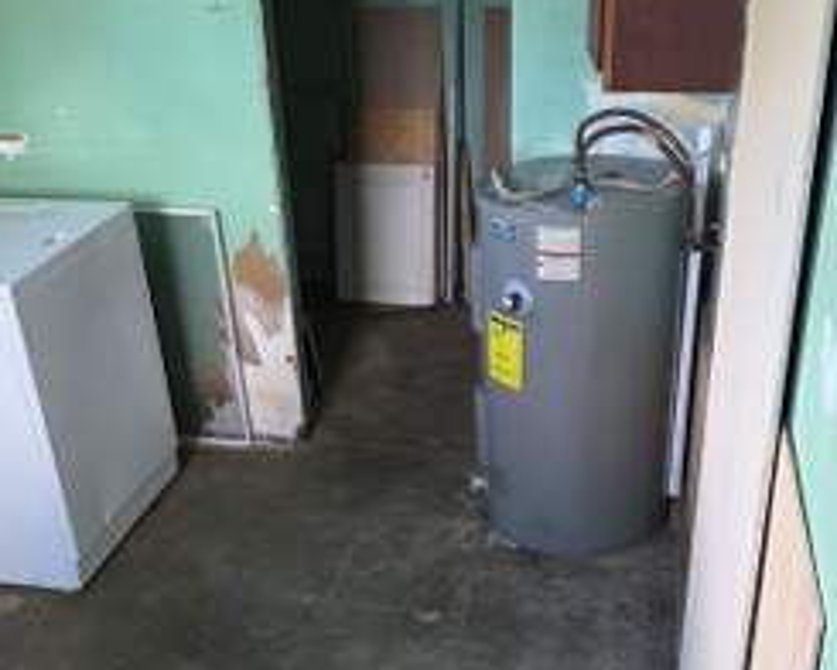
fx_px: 1090
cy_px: 420
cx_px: 461
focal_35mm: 44
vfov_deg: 34.0
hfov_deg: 42.0
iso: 320
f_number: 1.7
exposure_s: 1/120
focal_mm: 6.3
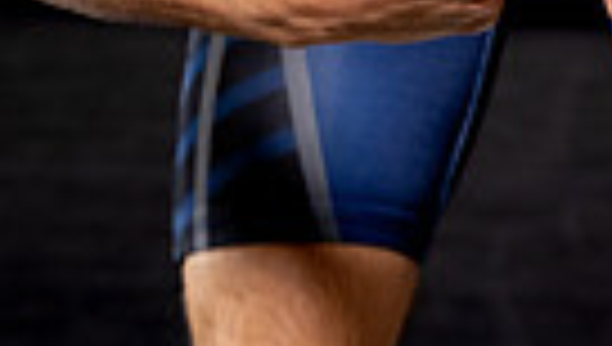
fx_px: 3657
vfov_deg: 5.2
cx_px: 585
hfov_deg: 9.5
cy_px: -535
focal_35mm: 225
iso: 320
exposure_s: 1/250
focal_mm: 65
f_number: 6.3
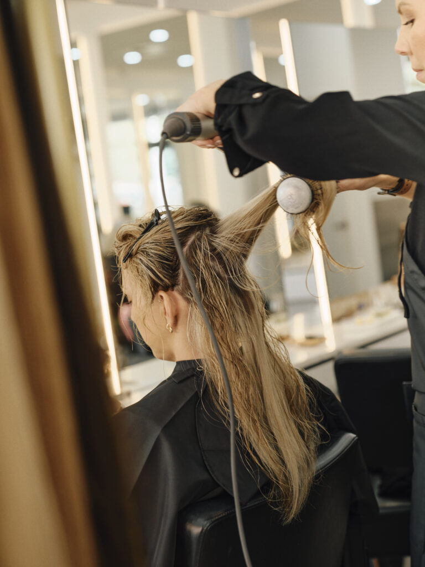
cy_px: 284
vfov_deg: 30.7
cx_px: 212
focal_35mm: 63
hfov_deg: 23.3
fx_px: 1031
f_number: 4
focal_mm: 80
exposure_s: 1/60
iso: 400
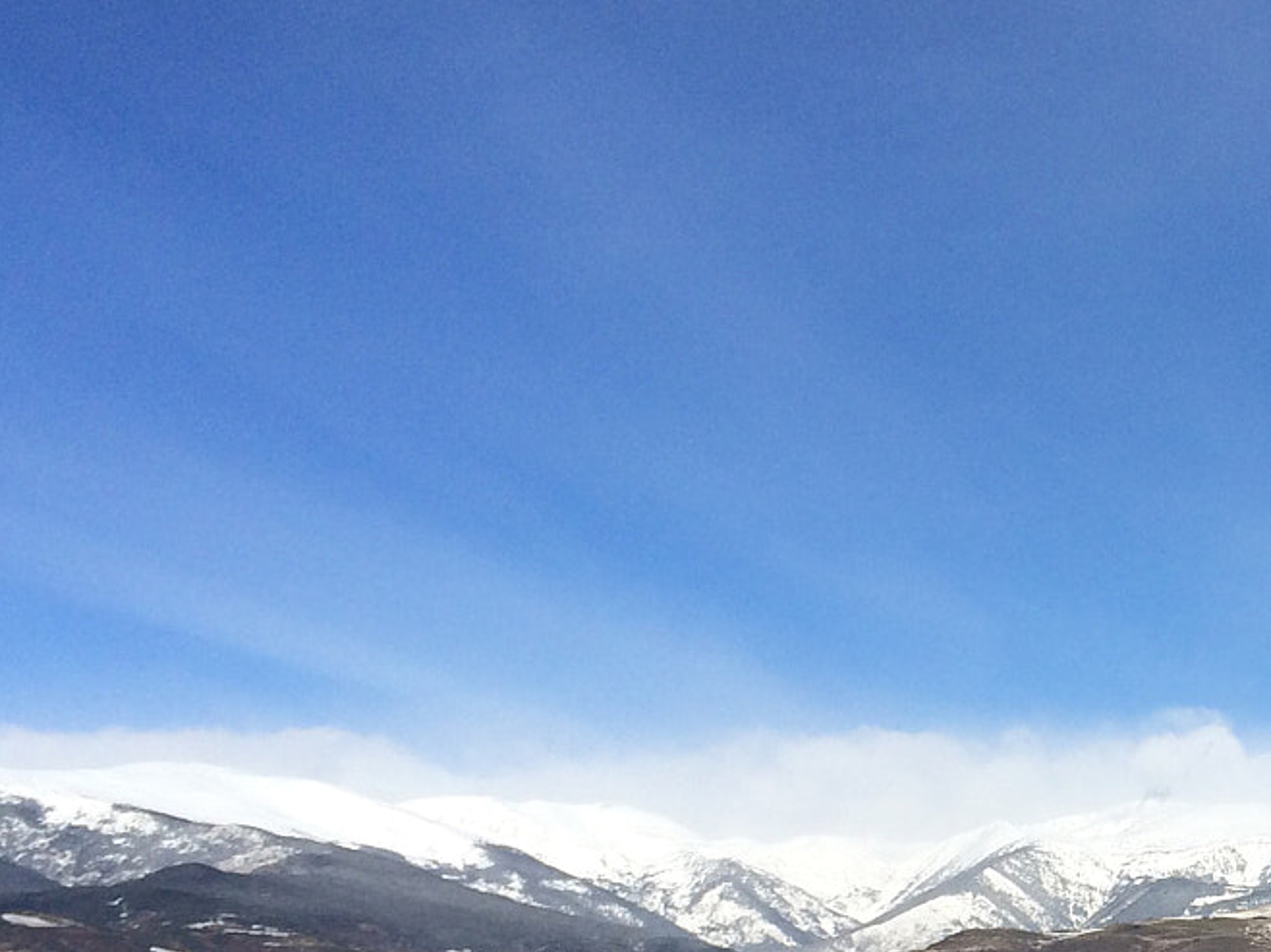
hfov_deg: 25.4
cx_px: 1275
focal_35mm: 73
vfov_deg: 19.8
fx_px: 2679
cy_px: 821
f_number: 2.2
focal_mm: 4.12
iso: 40
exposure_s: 1/4566
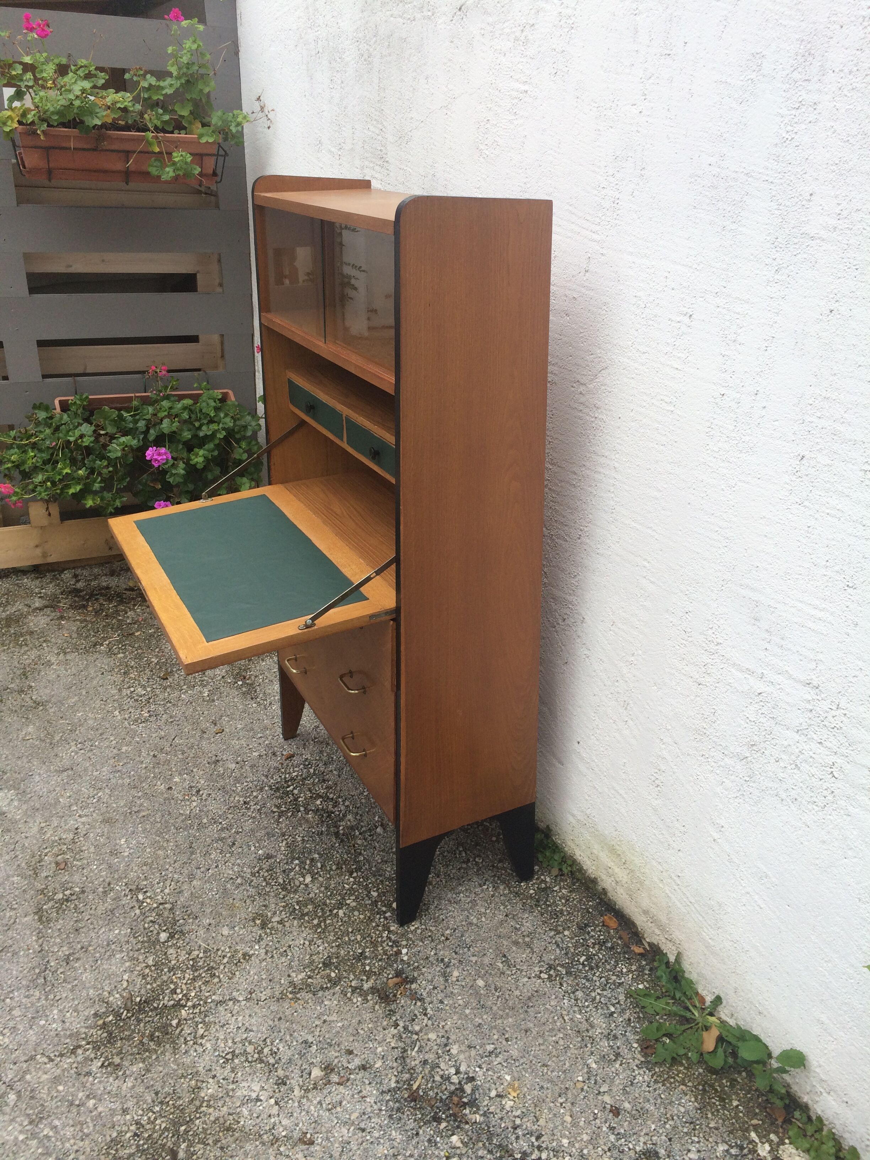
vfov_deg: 61.7
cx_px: 435
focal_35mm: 29
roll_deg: -0.6
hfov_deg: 48.2
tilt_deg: -21.5
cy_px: 580
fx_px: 972
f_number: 2.2
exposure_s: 1/313
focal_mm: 4.15
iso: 32
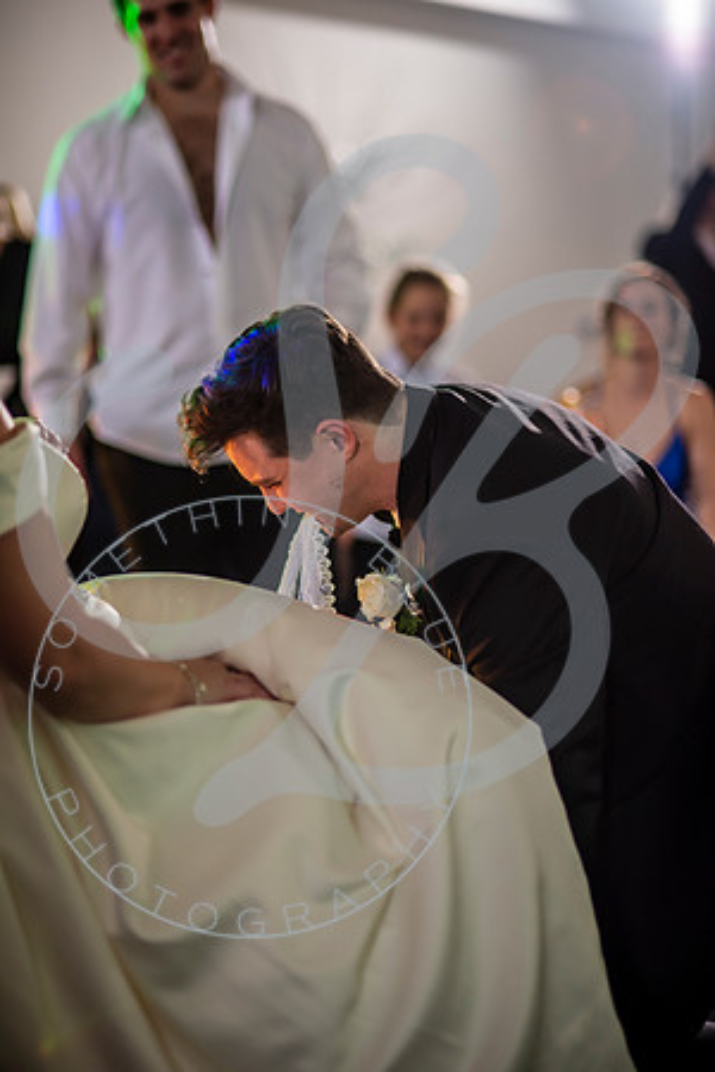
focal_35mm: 85
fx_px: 2532
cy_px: 536
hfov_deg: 16.1
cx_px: 358
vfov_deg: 23.9
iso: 400
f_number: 1.8
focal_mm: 85
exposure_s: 1/200
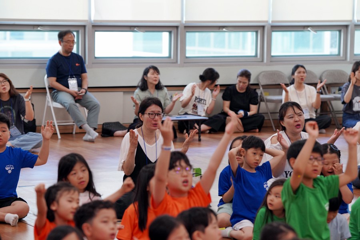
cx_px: 180
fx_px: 1330
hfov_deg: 15.4
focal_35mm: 133
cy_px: 120
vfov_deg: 10.3
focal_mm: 133
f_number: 4
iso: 1000
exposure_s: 1/160
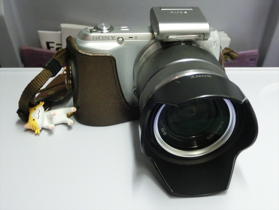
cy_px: 105
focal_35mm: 50
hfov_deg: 38.2
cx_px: 140
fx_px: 403
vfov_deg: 29.1
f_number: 4.3
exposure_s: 1/13
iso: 800
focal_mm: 9.16
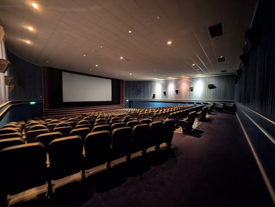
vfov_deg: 94.6
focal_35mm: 12
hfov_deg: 110.5
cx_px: 138
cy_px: 104
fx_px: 95
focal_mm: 2.23
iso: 424
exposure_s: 1/2.9
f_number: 1.95
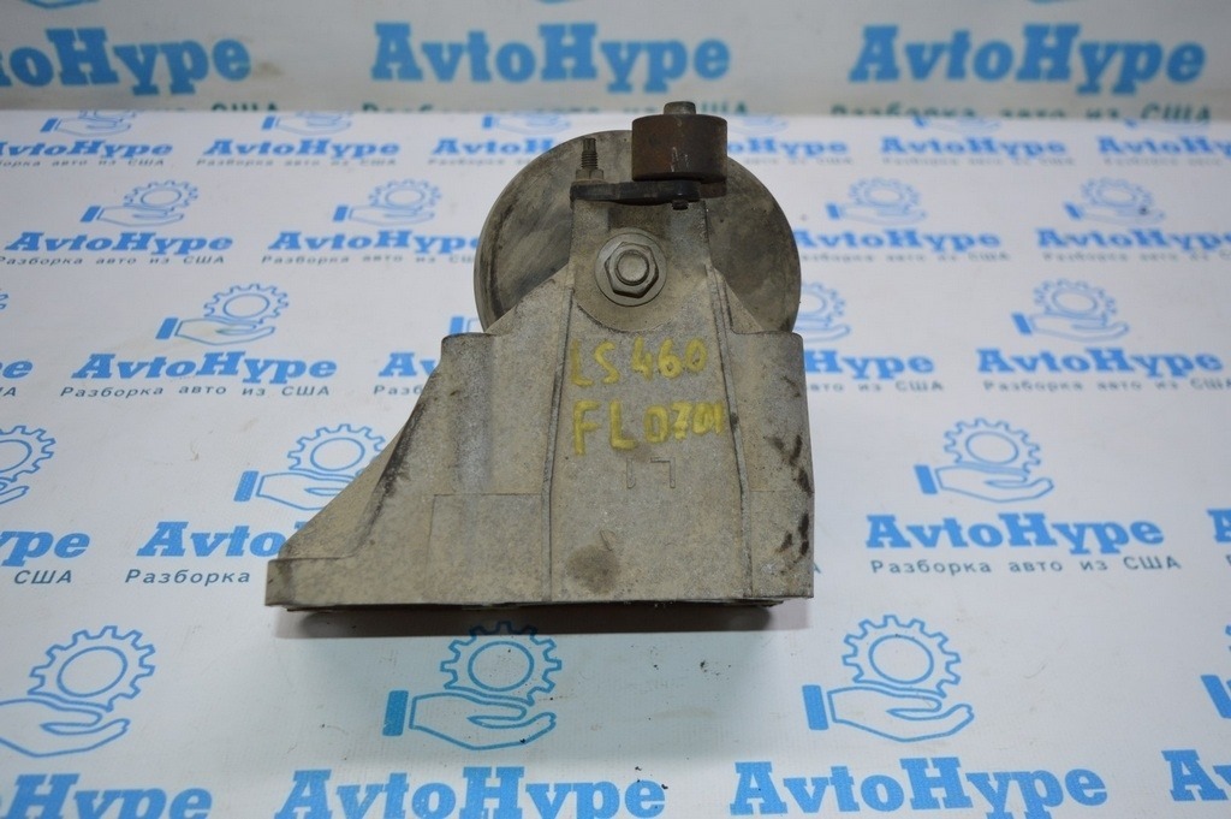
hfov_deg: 53.2
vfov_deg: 36.8
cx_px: 616
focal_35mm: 36
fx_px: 1230
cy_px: 410
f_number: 4
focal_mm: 24
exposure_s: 1/125
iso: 400
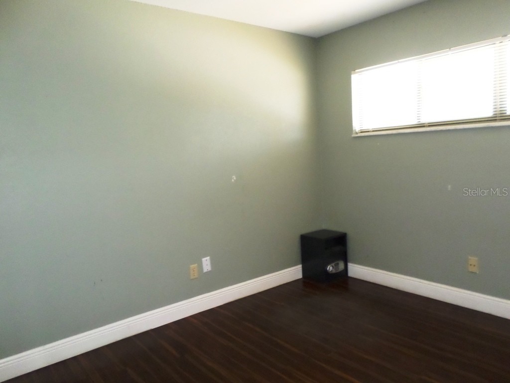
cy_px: 192
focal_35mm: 25
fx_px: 368
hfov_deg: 69.4
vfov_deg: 54.9
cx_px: 255
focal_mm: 4.5
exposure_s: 1/30
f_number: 2.5
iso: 400
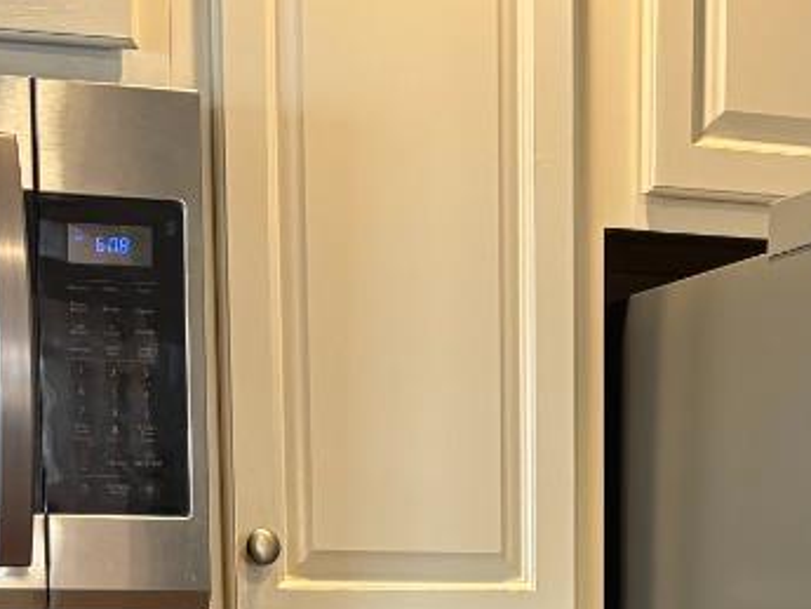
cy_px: 1000
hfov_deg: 17.3
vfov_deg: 12.3
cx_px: 644
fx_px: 2648
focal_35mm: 113
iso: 125
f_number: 1.6
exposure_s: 1/60
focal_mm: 5.96
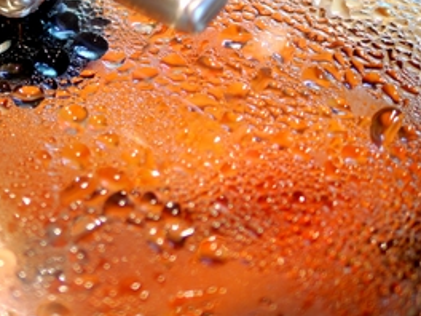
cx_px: 57
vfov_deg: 13.5
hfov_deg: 17.8
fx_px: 1326
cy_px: 44
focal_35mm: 109
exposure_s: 1/60
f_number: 1.4
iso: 100
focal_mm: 25
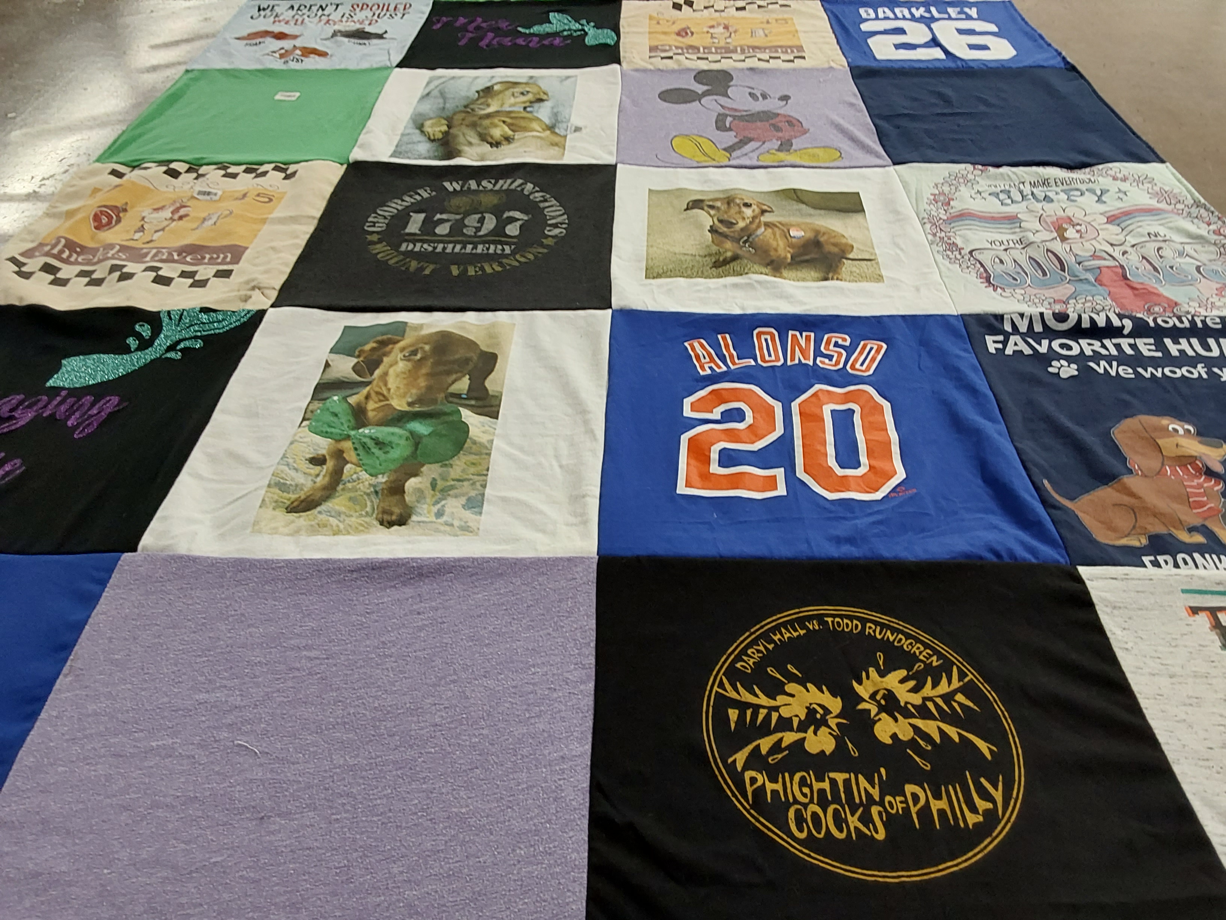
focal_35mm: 28
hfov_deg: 63.4
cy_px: 460
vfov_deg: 49.7
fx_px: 992
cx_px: 613
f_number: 1.9
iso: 100
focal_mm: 2.91
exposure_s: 1/60
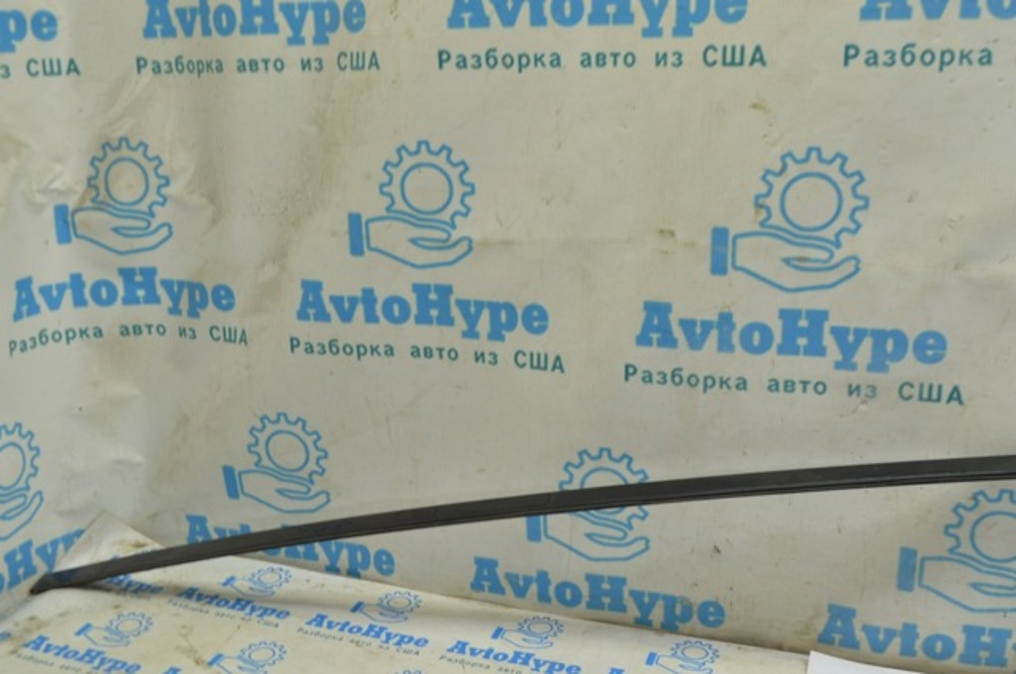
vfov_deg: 35.4
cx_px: 508
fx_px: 1057
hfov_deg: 51.3
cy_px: 337
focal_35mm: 38
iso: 400
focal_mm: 25
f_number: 5.6
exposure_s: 1/20
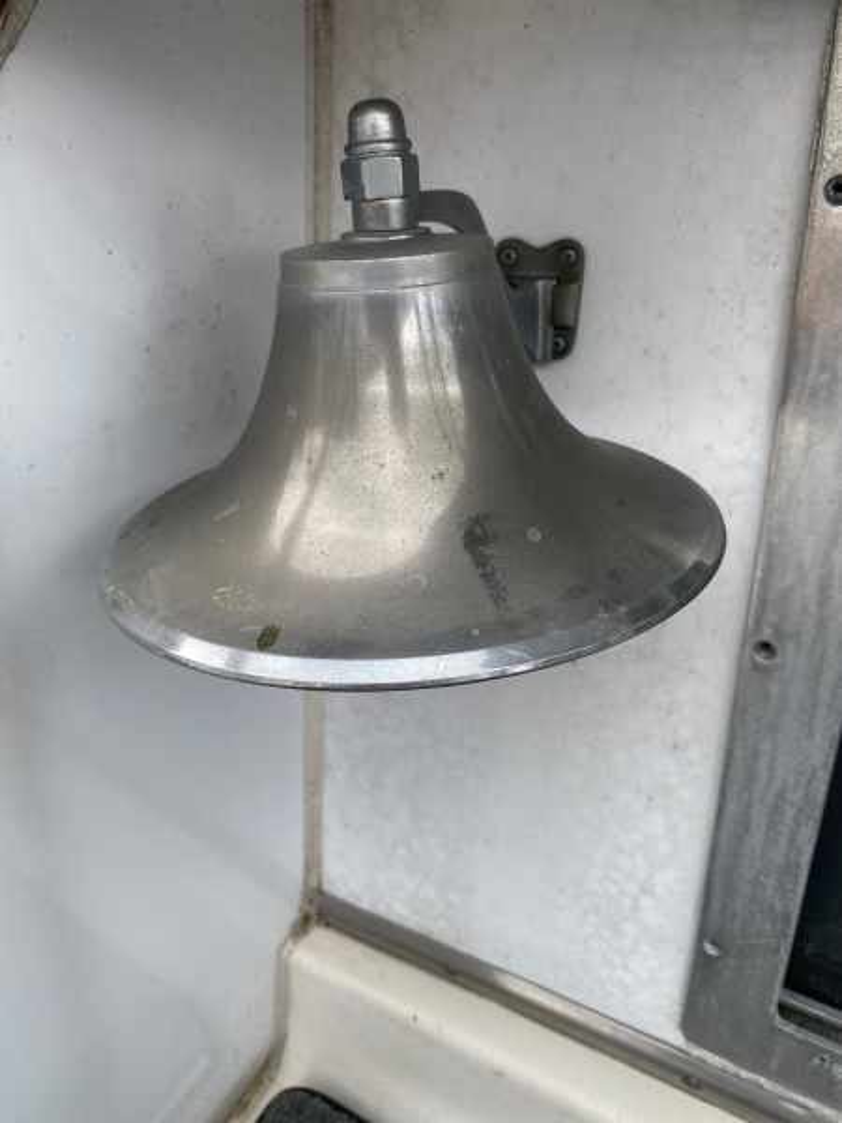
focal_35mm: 26
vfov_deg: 67.3
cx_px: 421
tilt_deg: -27.4
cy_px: 562
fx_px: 843
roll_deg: +2.5
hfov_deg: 53.1
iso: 32
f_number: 1.8
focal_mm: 4.25
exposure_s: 1/411
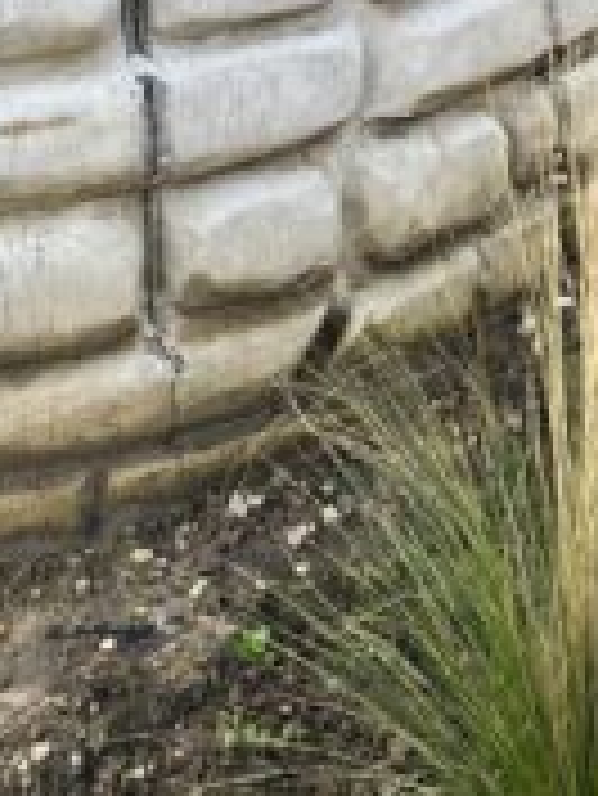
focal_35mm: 74
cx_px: 825
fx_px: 1702
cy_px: -331
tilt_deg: -8.0
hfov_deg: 18.3
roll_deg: -3.4
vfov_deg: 22.5
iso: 50
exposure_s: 1/571
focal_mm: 5.1
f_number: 1.6
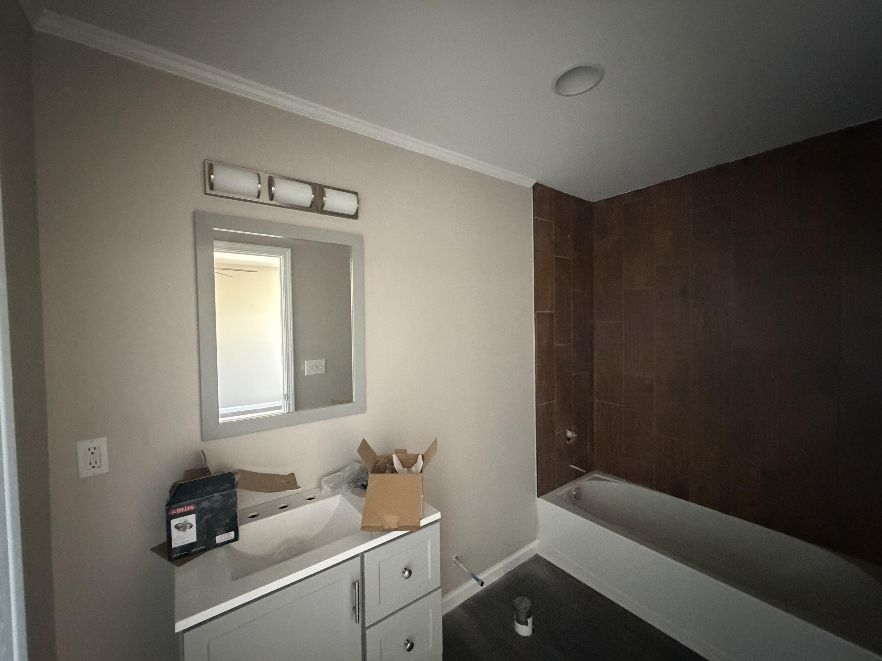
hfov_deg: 102.1
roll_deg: +0.6
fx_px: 357
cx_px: 441
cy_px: 330
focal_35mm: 14
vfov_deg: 85.7
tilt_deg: -1.4
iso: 1250
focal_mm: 2.22
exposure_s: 1/44
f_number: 2.2
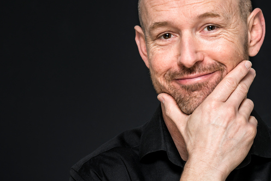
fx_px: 934
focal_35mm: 124
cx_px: 176
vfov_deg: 11.1
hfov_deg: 16.5
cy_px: 75
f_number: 8
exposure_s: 1/250
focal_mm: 85
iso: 100
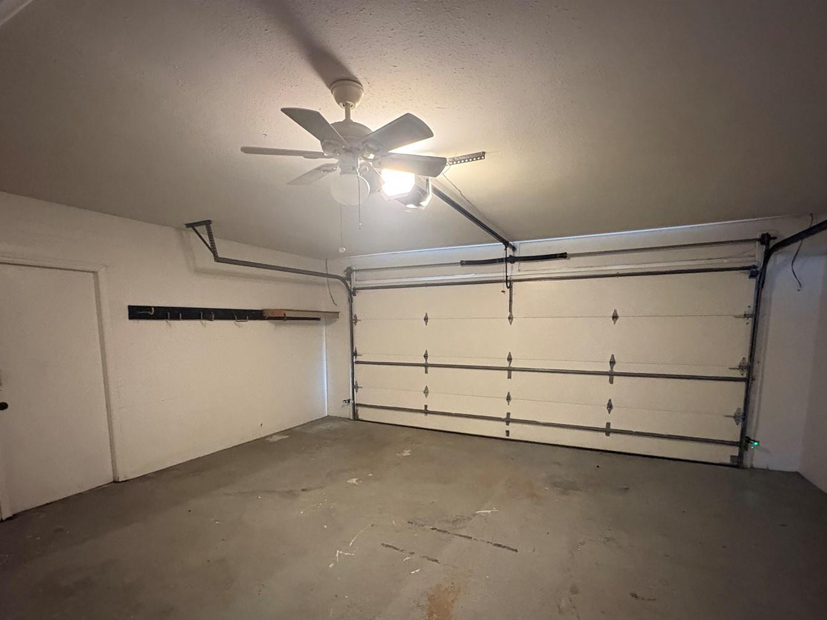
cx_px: 400
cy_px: 373
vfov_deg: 73.9
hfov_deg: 91.0
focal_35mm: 17
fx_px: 406
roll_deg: +1.2
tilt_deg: -7.0
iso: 1000
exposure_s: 1/30
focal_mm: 2.22
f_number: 2.2
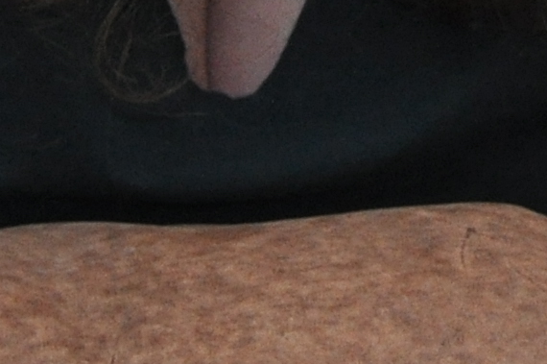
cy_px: 1257
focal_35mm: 654
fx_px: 9928
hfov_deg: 3.1
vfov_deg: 2.1
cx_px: -660
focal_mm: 58
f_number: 5
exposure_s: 1/60
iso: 800
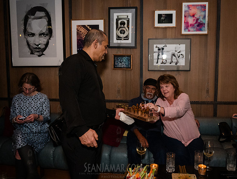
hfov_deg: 58.0
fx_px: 212
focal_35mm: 31
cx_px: 139
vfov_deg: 45.7
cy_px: 90
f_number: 3.5
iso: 12800
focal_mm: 27
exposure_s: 1/320
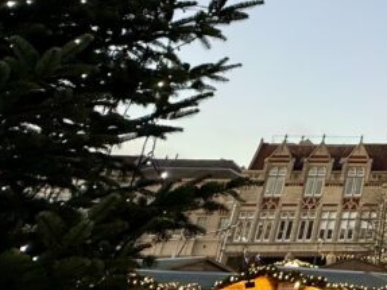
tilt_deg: +35.8
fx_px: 559
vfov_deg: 25.7
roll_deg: +0.3
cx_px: 546
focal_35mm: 50
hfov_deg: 28.4
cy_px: -69
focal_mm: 2.22
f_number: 2.2
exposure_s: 1/100
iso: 125
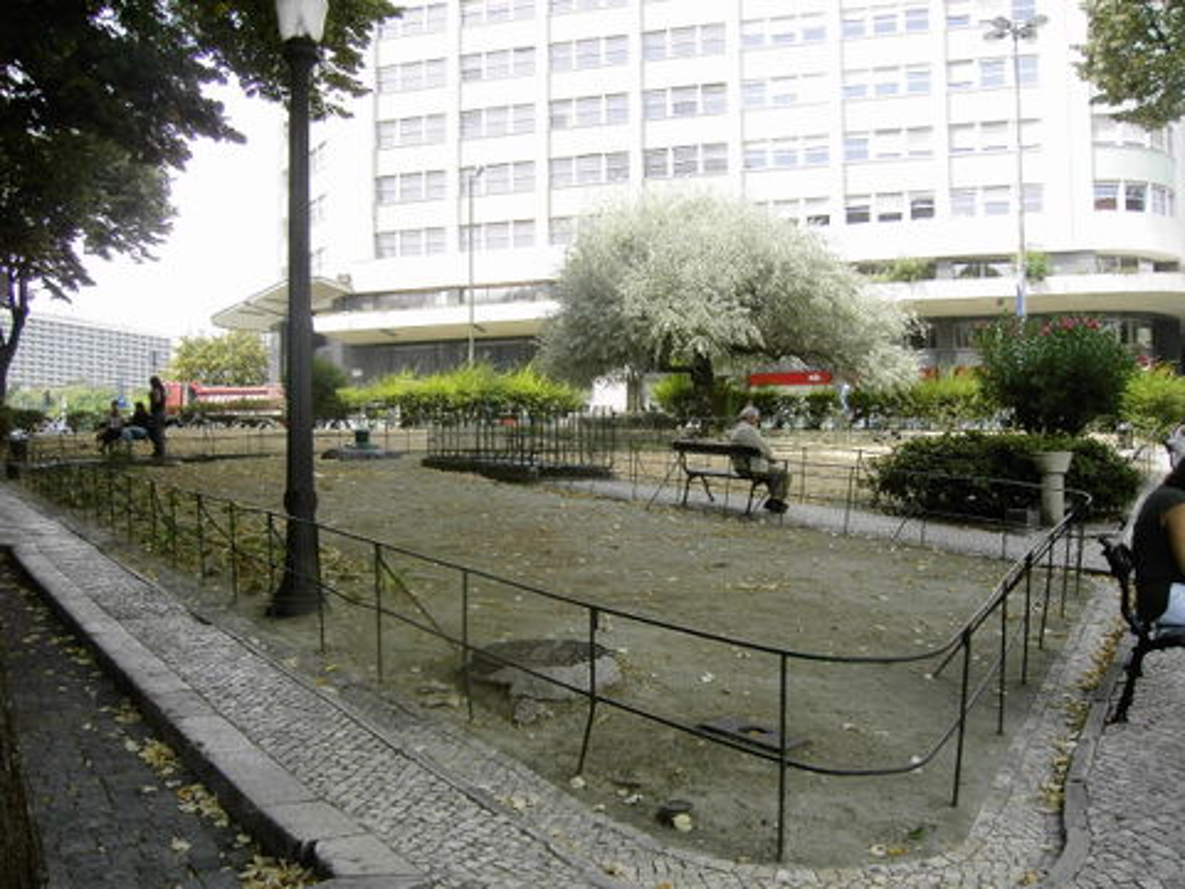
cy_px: 444
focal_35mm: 35
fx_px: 1198
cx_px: 592
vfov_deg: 40.7
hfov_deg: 52.6
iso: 100
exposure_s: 1/100
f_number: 4.8
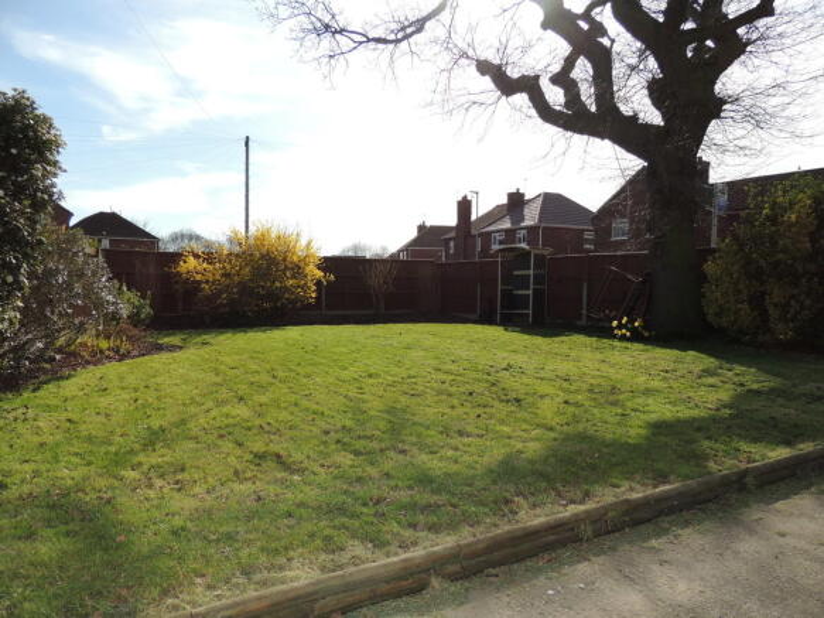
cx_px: 412
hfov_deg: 71.6
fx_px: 571
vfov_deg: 56.8
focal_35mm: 24
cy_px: 309
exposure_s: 1/1600
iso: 100
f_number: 3
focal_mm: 4.3
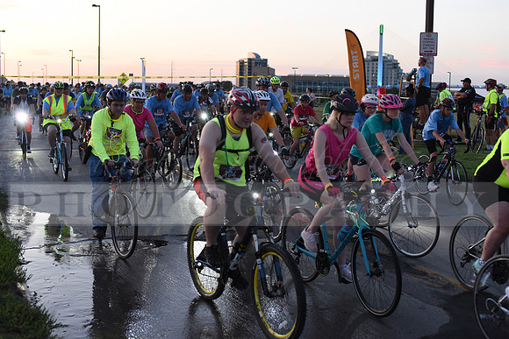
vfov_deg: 27.0
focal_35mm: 50
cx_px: 254
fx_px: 707
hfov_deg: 39.6
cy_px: 170
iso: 2500
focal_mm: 50
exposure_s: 1/400
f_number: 3.2
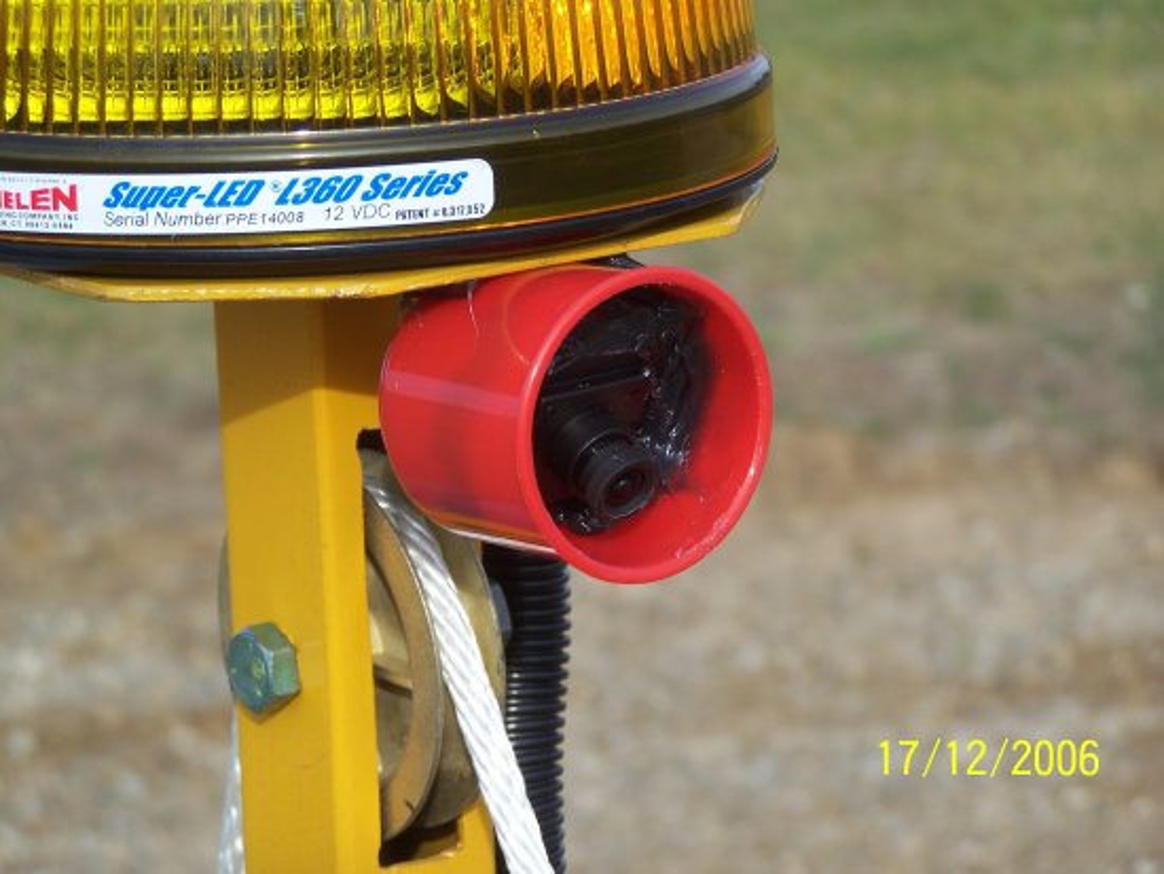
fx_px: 4306
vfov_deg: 11.6
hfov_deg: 15.4
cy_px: 437
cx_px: 582
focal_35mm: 128
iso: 80
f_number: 3.2
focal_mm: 21.2
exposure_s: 1/750
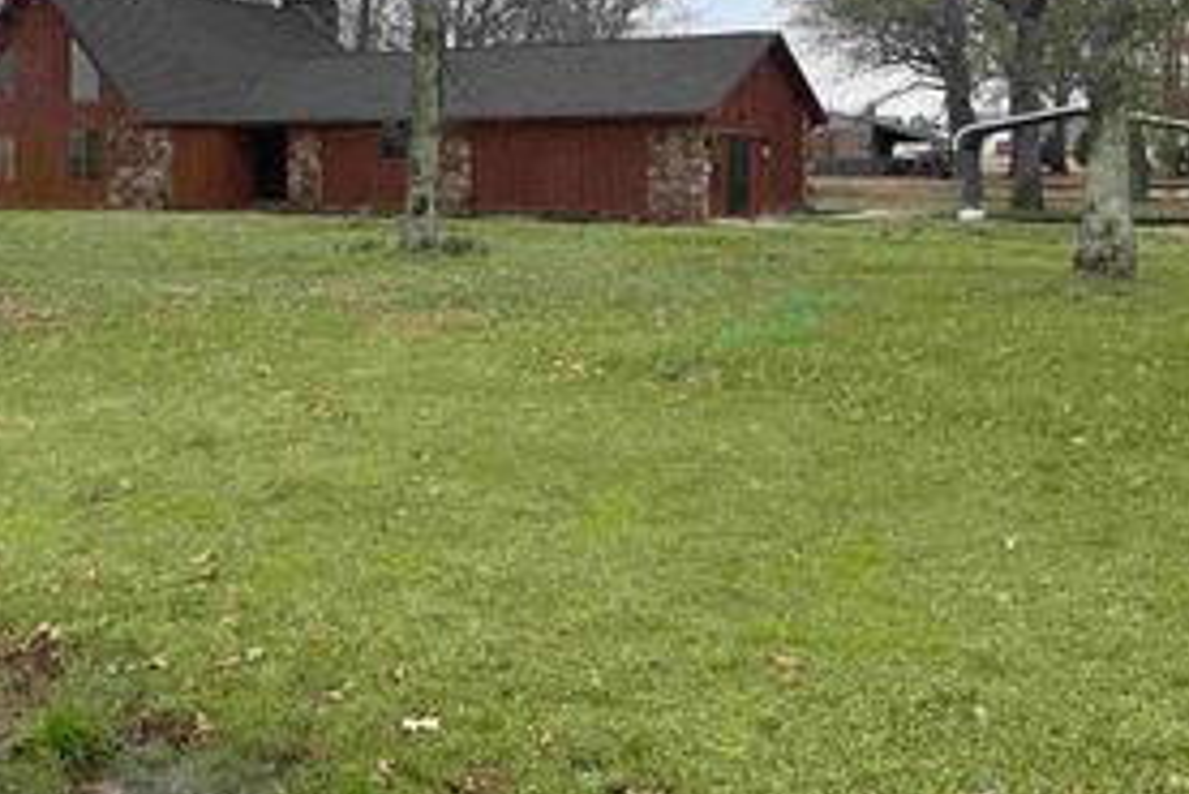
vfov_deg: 29.4
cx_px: 283
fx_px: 1487
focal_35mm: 45
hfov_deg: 42.1
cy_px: 191
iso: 80
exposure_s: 1/1091
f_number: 1.78
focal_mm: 6.76
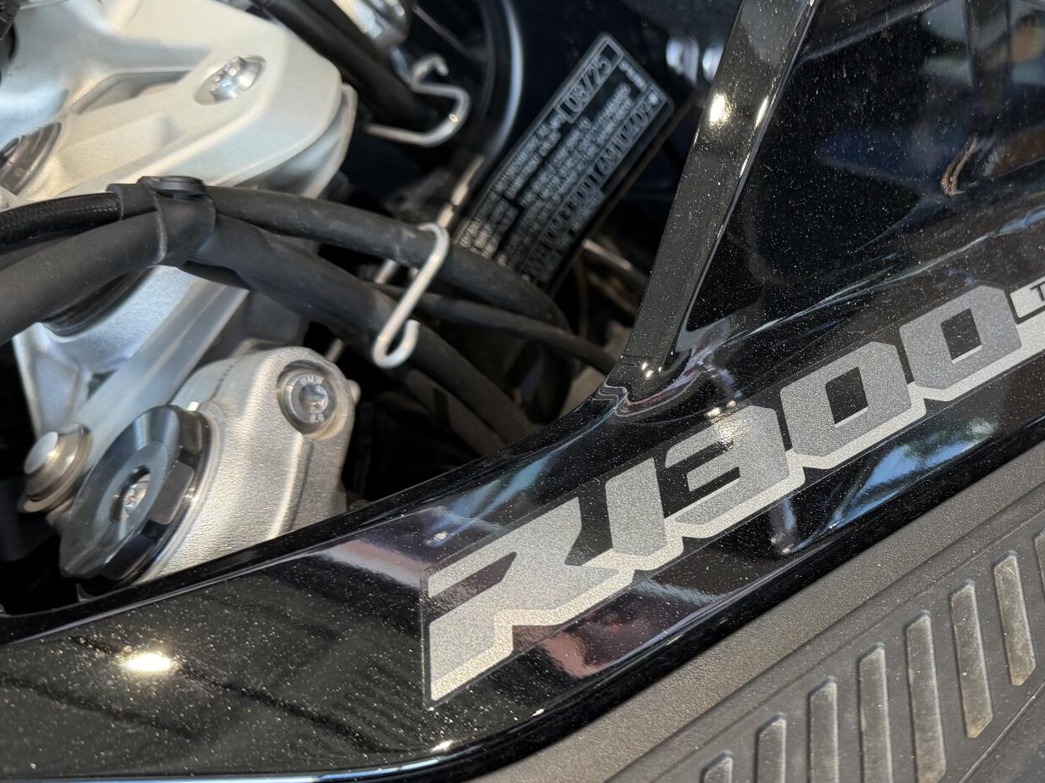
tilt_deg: -49.8
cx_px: 779
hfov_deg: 46.2
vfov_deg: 36.8
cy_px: 417
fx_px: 1177
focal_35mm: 39
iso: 125
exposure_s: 1/60
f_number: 1.78
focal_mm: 6.76
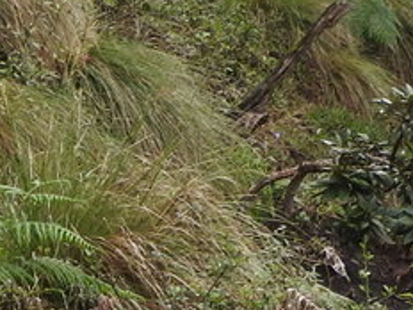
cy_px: 677
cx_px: -465
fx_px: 3711
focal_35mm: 311
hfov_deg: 6.2
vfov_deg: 4.7
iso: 100
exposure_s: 1/160
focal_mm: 10.7
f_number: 4.2
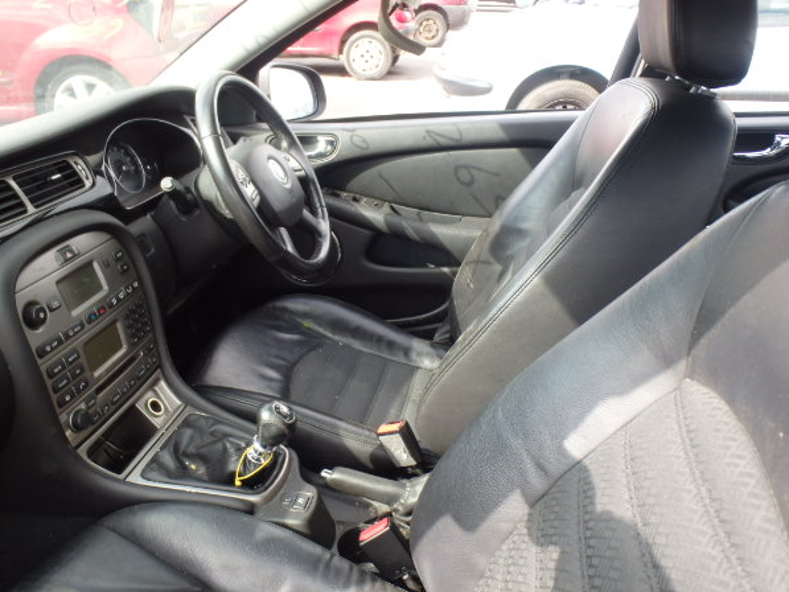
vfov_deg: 46.8
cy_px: 291
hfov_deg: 59.9
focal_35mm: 30
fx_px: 684
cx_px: 378
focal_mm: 5
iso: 125
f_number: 3.9
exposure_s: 1/80
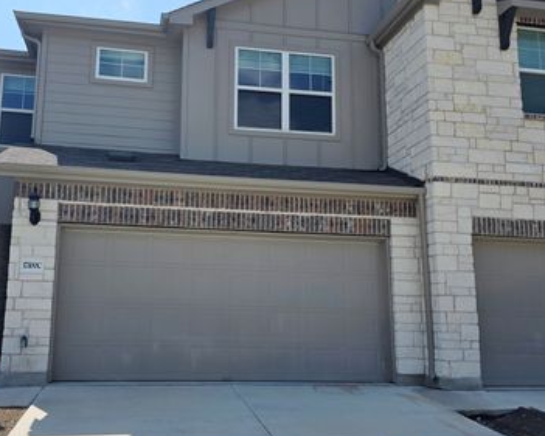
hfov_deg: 54.8
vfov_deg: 45.8
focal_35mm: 32
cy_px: 226
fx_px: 516
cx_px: 194
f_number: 1.7
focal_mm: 6.3
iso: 80
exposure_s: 1/6809
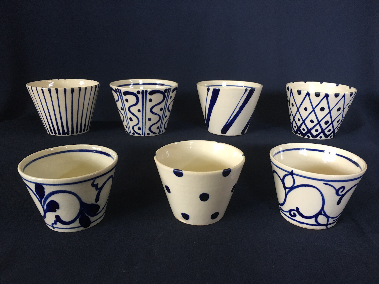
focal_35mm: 29
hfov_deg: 61.7
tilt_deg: -19.1
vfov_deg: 48.2
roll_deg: -0.4
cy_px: 142
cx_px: 190
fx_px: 318
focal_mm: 4.15
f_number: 2.2
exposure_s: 1/30
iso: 80
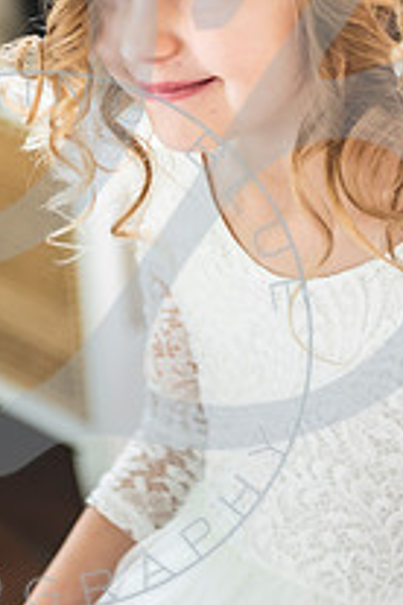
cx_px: 172
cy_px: 120
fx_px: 2552
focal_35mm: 152
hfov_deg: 9.0
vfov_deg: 13.4
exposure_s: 1/125
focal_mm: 70
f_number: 2.8
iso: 200
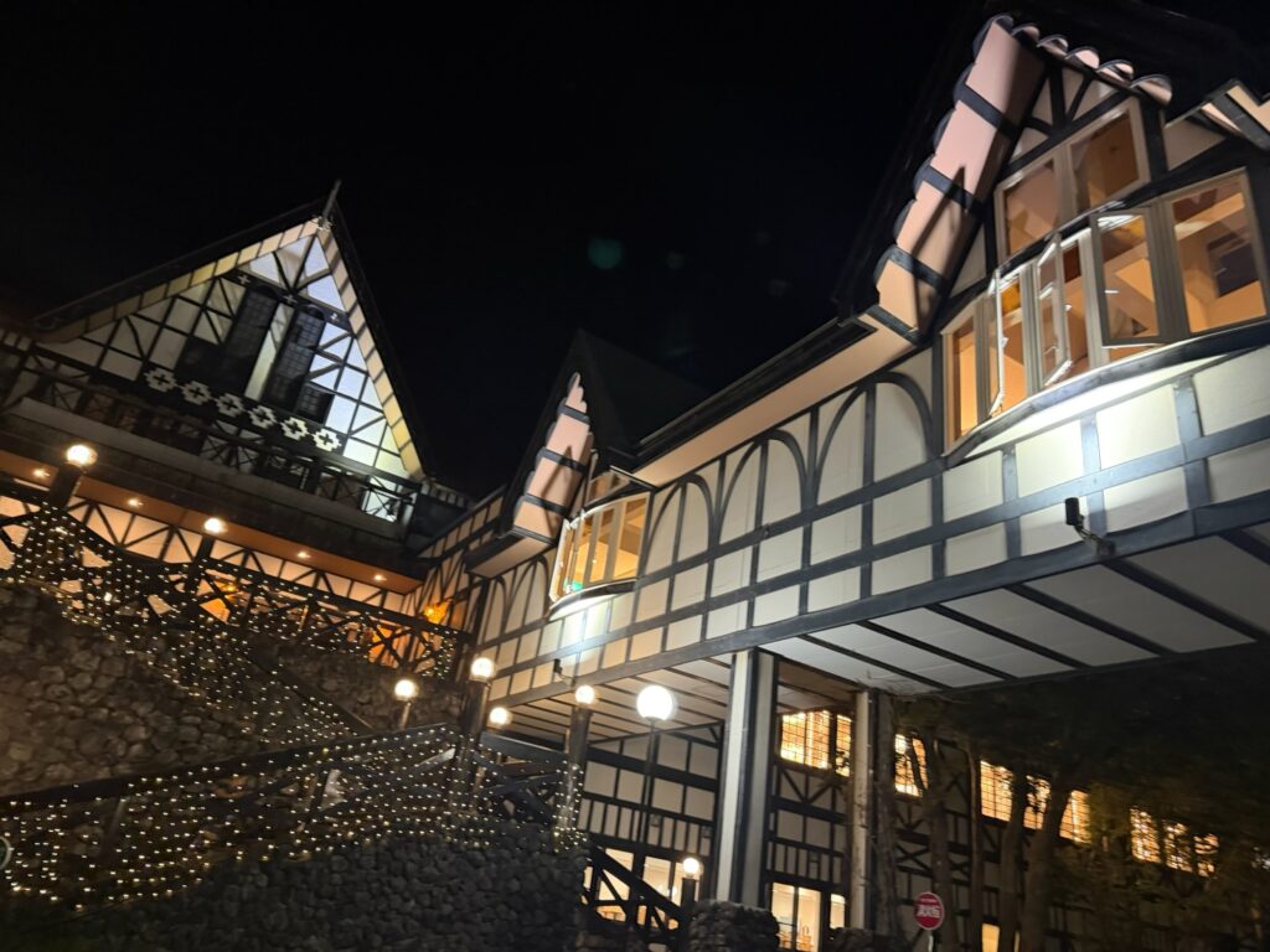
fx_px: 881
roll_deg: -8.7
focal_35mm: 24
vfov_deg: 56.8
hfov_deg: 71.6
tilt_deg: +27.0
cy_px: 476
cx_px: 635
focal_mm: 6.76
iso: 640
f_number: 1.78
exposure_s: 1/33
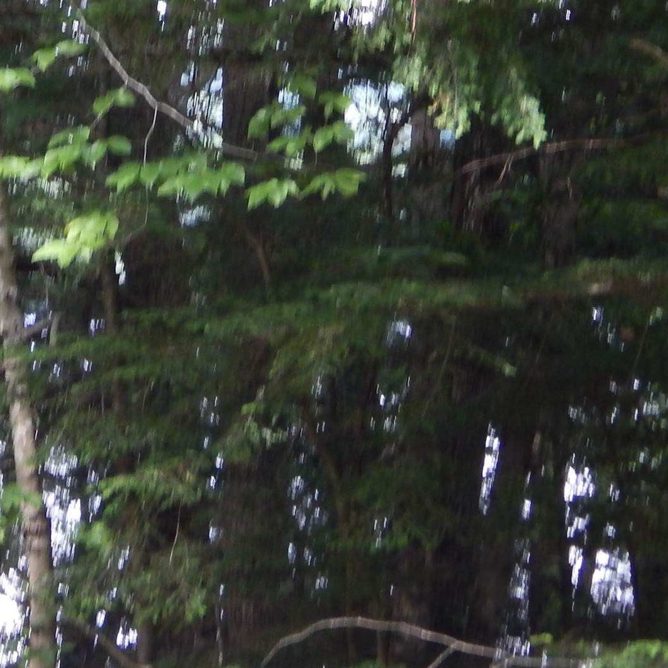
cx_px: 72
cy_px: 21
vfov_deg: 5.9
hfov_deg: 5.9
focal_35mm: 294
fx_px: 6419
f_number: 4.6
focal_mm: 20.5
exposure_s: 1/40
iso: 125
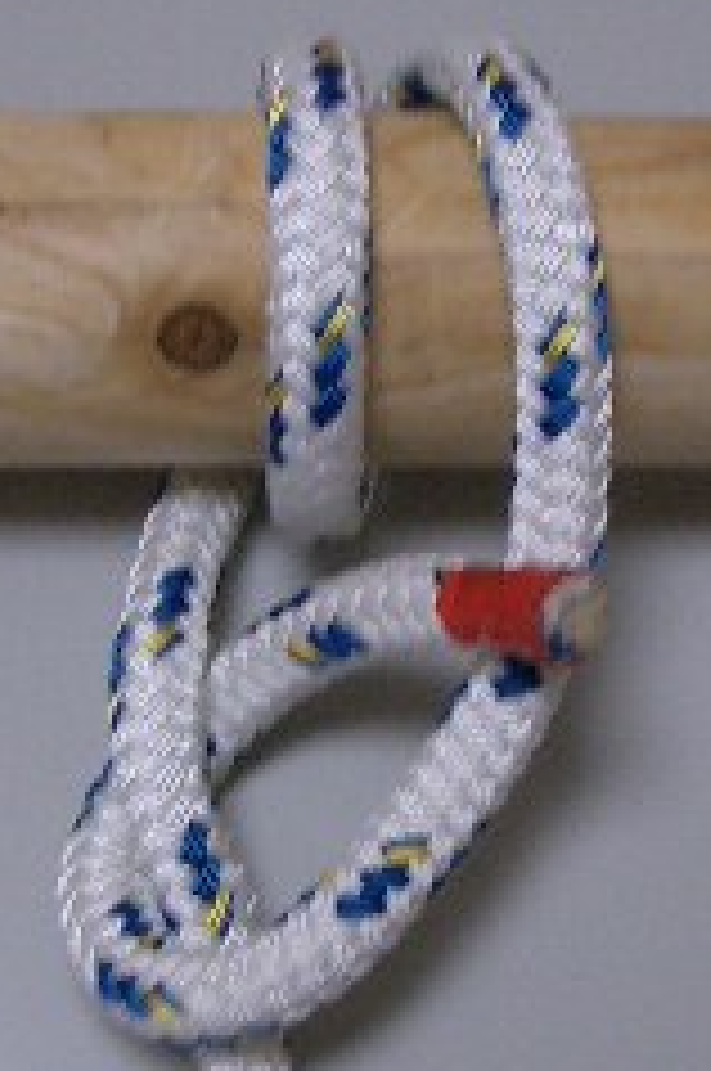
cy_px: 734
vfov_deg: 20.8
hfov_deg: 13.9
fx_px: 2912
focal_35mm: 98
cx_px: 320
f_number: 2.6
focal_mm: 5.8
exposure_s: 1/40
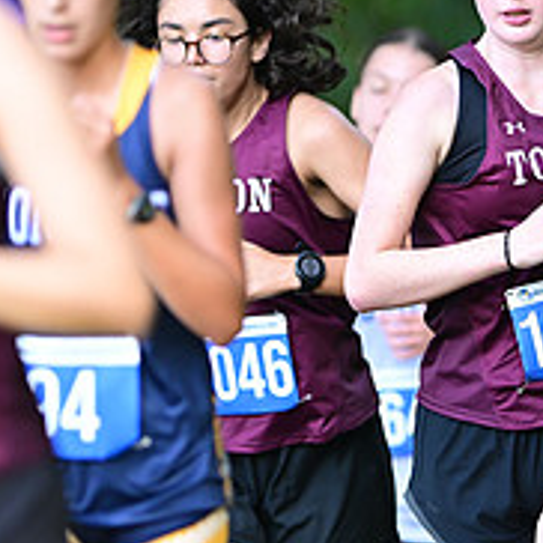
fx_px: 14411
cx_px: 618
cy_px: 219
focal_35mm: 812
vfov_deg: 2.2
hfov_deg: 2.2
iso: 1800
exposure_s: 1/2000
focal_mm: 300
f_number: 2.8
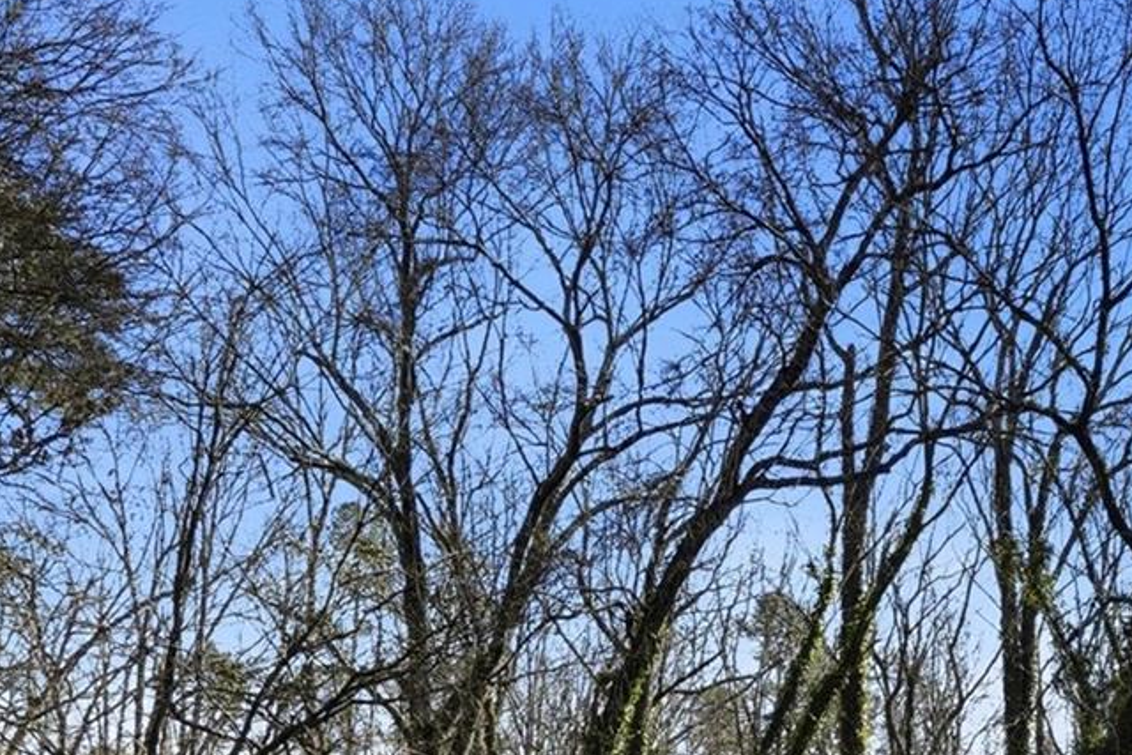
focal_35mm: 48
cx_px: 952
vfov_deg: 25.3
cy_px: 897
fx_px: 1510
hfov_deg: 39.0
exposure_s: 1/800
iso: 250
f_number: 8
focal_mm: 10
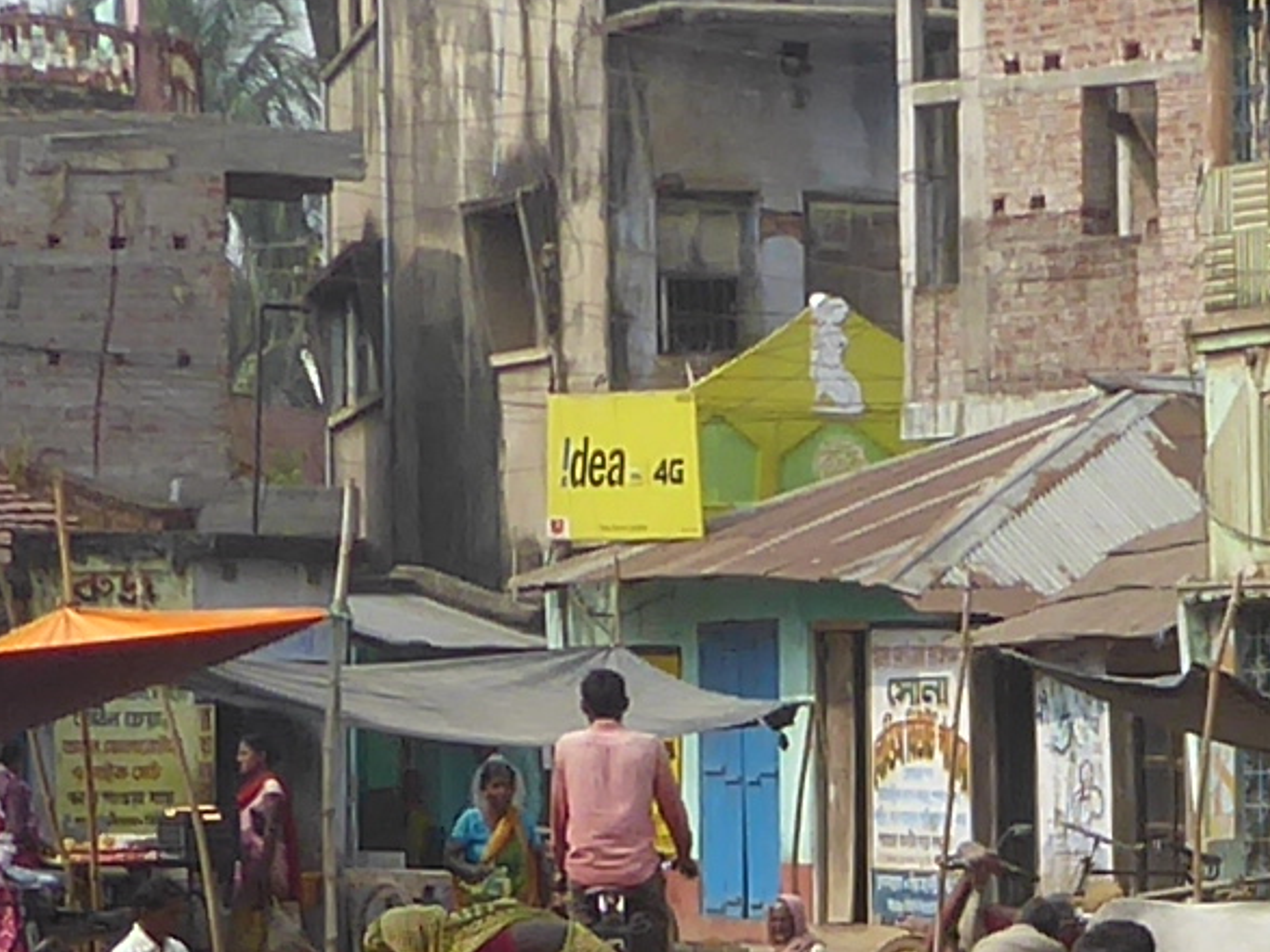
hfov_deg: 9.1
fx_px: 7996
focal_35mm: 218
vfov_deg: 6.7
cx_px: 1082
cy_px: 1434
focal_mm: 5.4
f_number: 3.5
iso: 80
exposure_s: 1/500
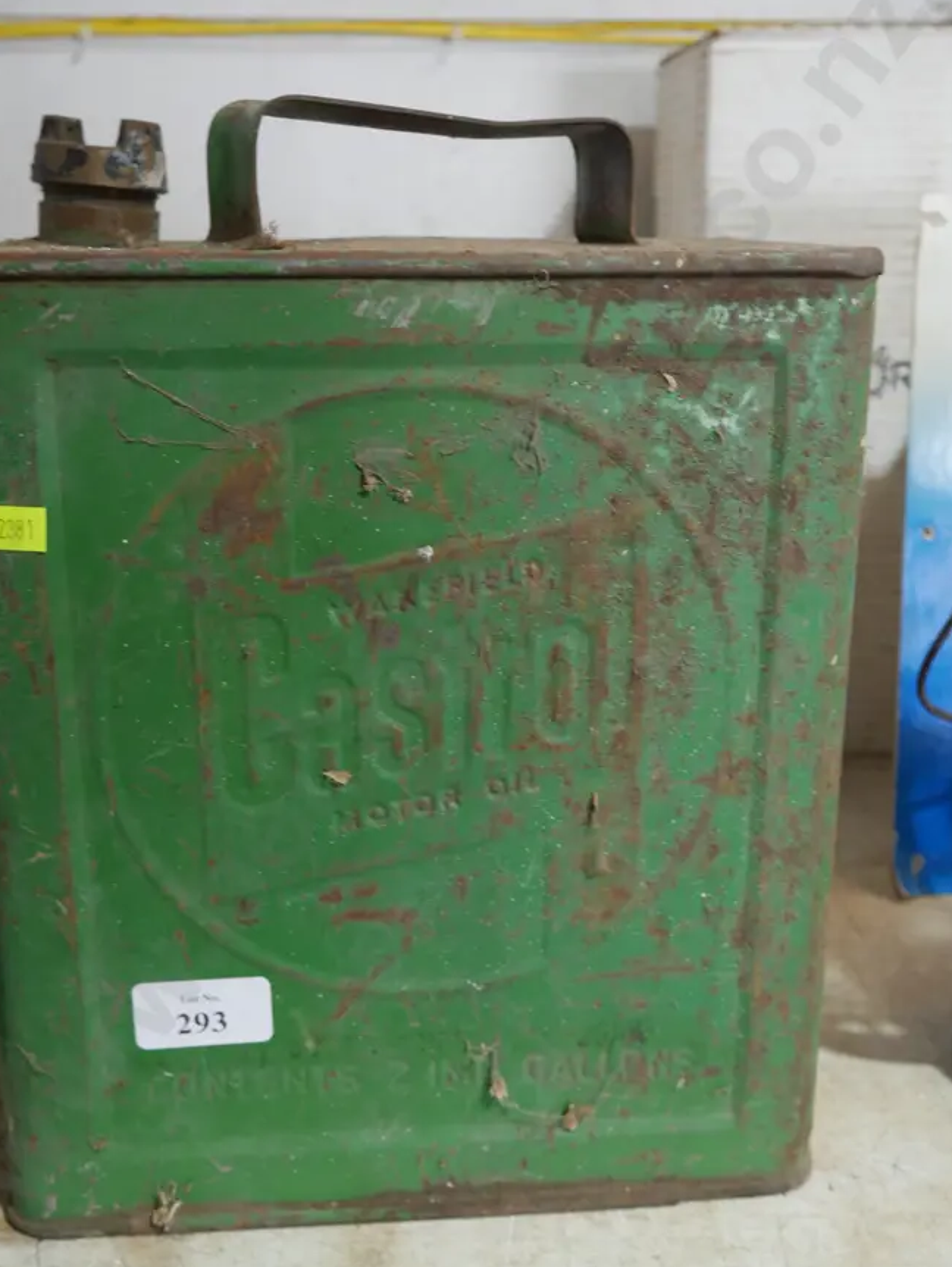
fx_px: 1391
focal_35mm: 38
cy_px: 598
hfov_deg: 37.8
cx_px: 452
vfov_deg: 48.9
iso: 500
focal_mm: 16
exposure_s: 1/60
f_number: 3.6
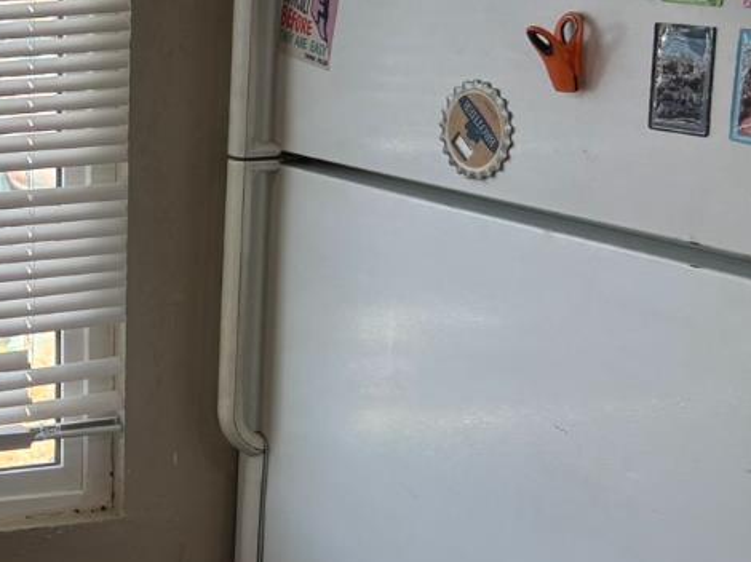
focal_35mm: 83
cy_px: 154
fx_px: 1800
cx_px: -412
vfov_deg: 17.7
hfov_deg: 20.0
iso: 40
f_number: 1.6
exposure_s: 1/211
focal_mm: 5.96
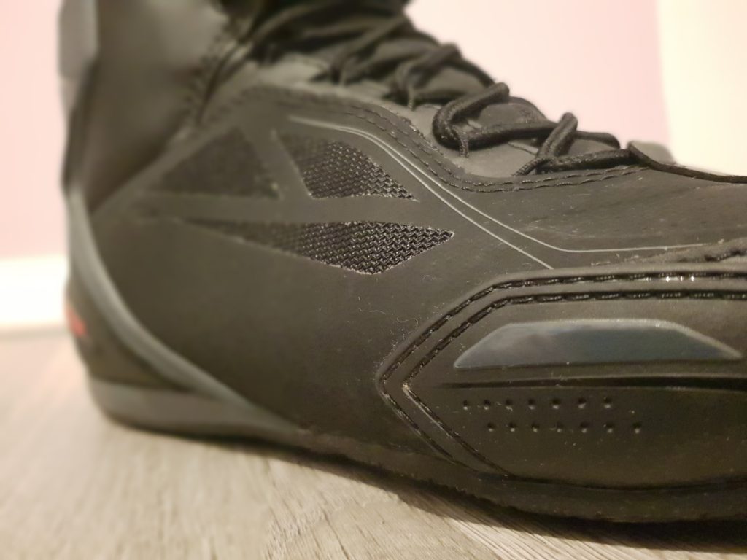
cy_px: 280
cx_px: 374
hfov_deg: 67.3
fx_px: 561
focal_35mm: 26
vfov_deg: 53.1
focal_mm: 4.2
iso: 1000
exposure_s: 1/6
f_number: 1.7
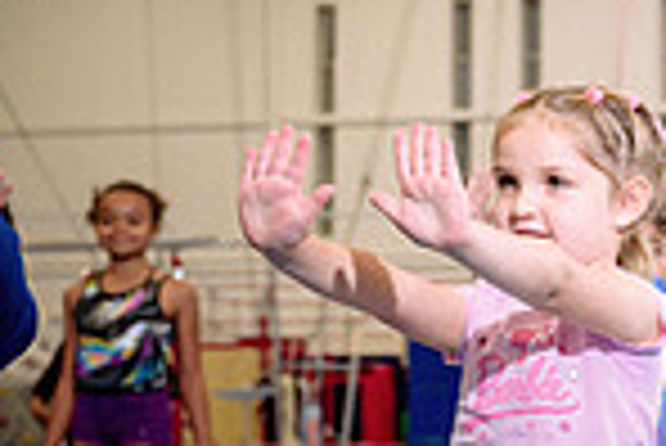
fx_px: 2611
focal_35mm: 141
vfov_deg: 9.7
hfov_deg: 12.7
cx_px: 1338
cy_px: 336
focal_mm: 34
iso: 800
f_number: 3.5
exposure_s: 1/160
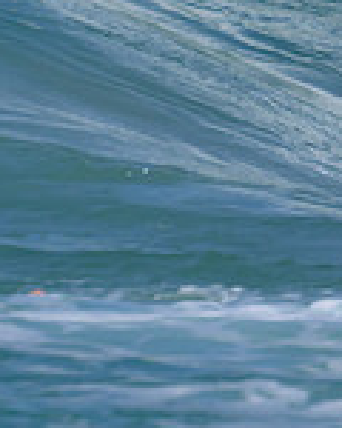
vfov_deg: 0.7
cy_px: -154
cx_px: 864
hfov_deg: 0.6
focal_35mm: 2640
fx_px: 33402
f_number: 11
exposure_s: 1/2000
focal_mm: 540
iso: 450
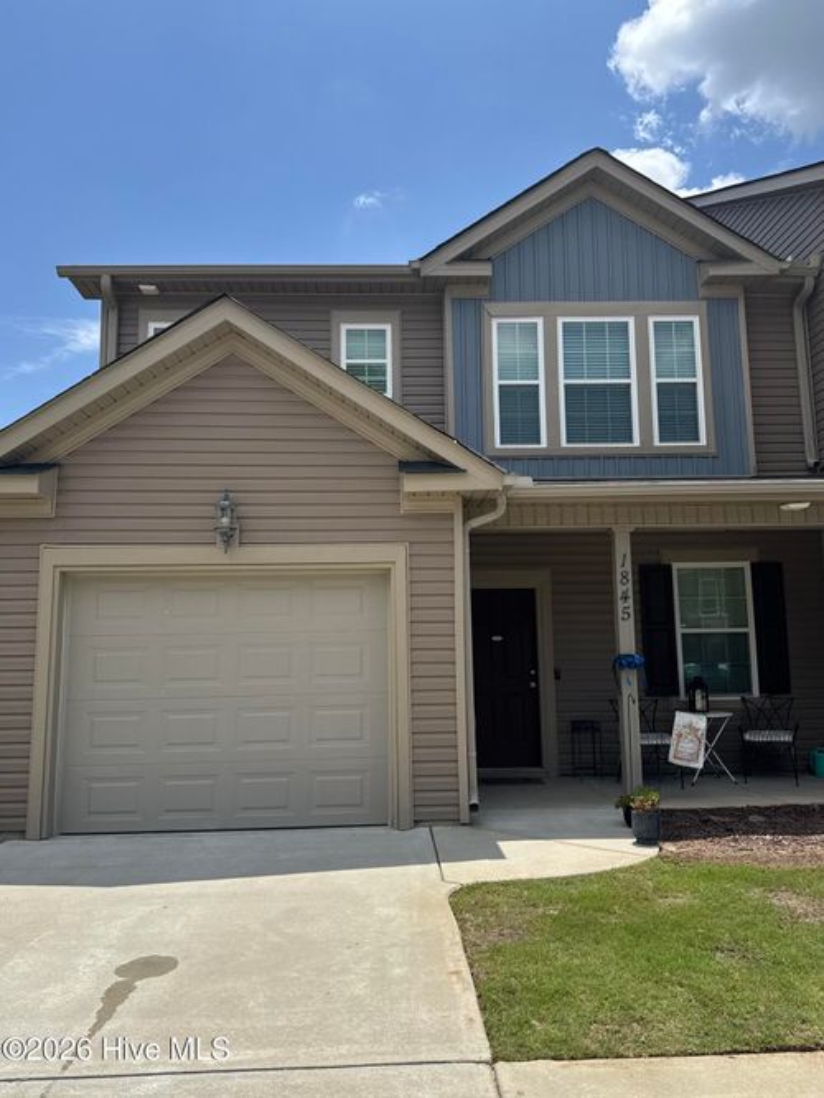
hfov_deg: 56.8
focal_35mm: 24
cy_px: 549
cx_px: 412
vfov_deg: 71.6
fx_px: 761
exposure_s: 1/5814
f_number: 1.78
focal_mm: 6.76
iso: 80
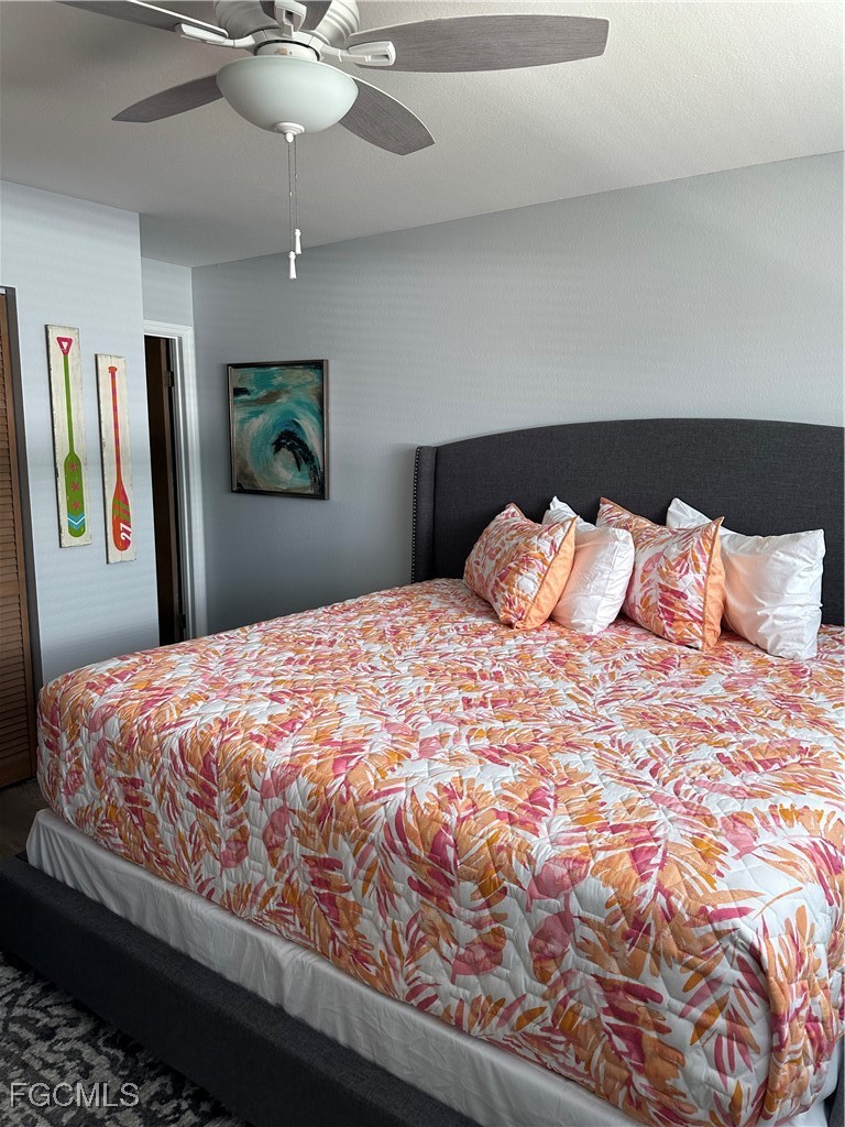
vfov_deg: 71.6
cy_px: 564
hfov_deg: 56.8
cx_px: 422
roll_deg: -0.3
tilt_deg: -7.7
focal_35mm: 24
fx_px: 781
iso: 125
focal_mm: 6.86
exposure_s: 1/120
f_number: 1.78
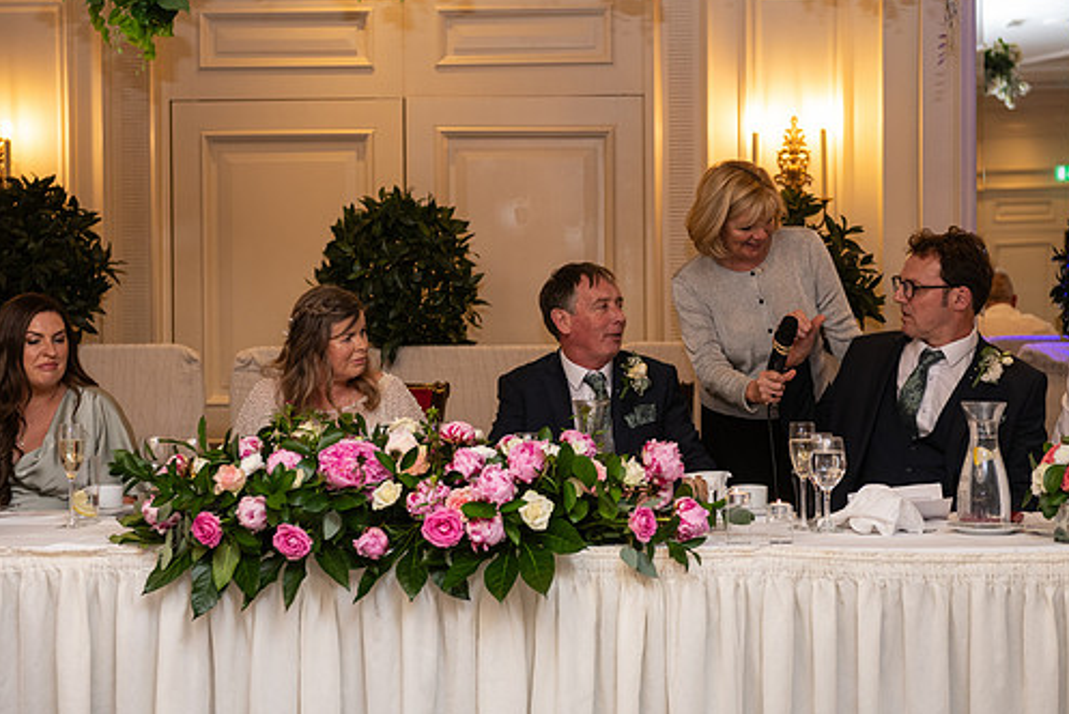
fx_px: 2080
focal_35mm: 70
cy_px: 315
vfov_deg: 19.5
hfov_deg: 28.8
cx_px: 600
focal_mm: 60
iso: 640
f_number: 3.5
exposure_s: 1/160
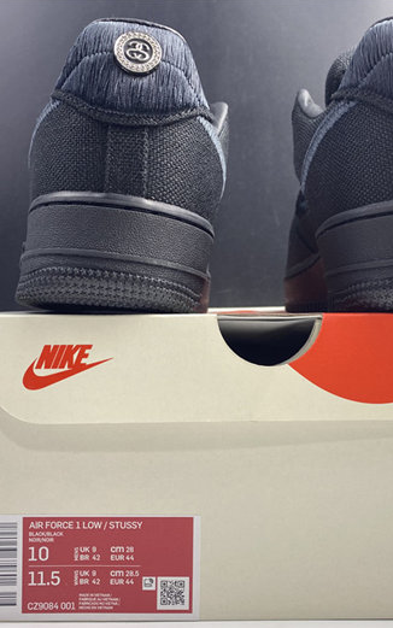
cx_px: 248
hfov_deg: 34.3
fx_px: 634
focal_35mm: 37
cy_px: 314
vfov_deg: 52.7
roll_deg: +1.1
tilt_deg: +2.3
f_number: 1.8
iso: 64
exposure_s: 1/50
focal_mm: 4.25
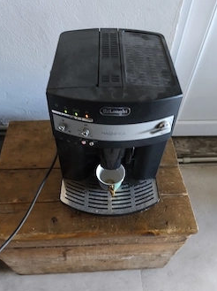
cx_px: 105
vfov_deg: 63.4
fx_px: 234
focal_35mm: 28
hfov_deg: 49.7
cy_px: 155
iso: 2000
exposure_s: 1/25
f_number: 1.65
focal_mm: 6.14
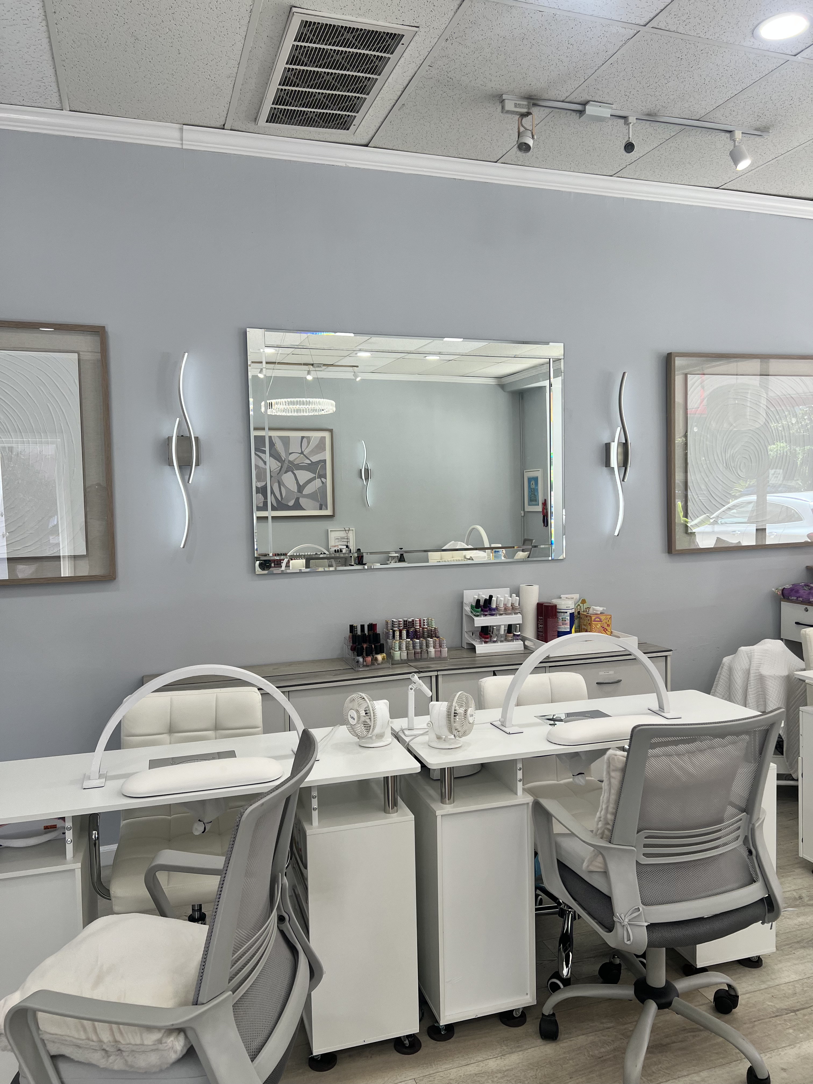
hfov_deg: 53.1
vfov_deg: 67.3
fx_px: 814
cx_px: 406
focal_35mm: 26
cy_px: 542
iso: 32
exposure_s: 1/125
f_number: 1.5
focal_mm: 5.7
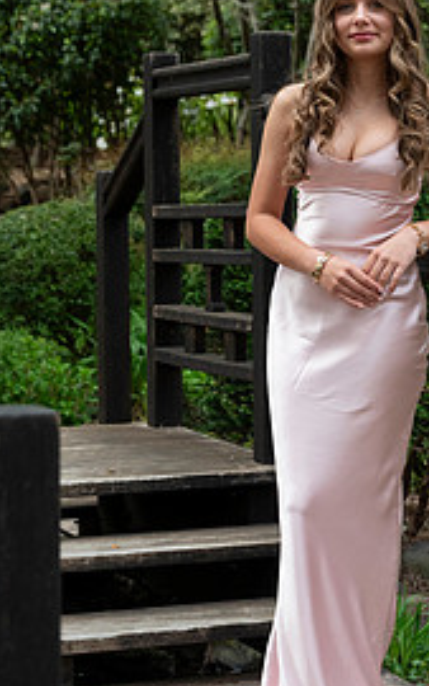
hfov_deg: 11.6
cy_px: 234
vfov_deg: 18.5
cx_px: 371
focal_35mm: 112
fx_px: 2093
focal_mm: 66
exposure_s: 1/800
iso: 1250
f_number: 6
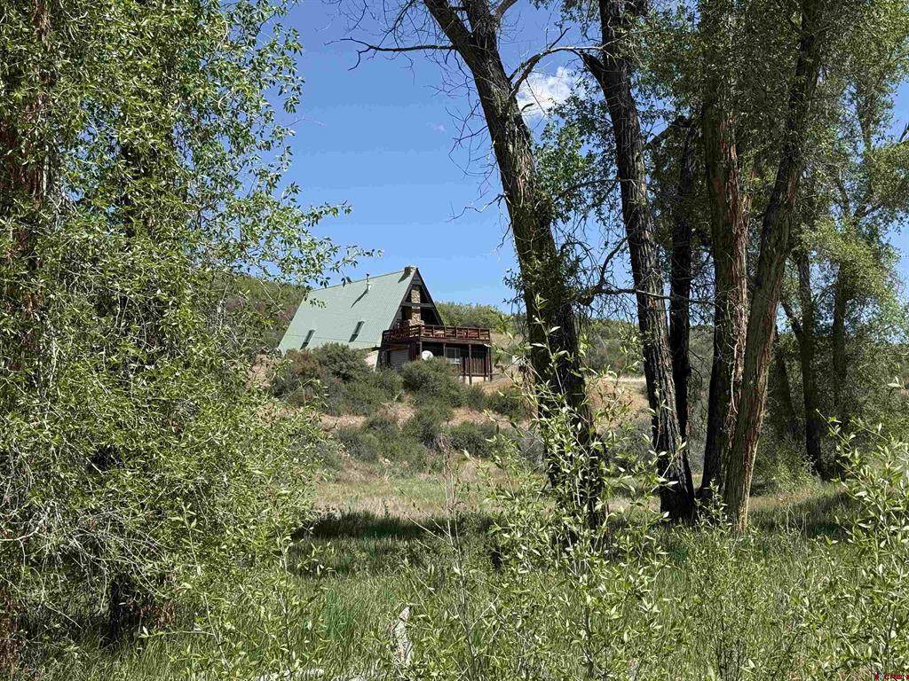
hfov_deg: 39.7
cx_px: 454
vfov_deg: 30.3
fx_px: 1260
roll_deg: +0.9
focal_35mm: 48
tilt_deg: +5.6
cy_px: 340
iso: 80
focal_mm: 6.76
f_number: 1.78
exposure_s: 1/4098
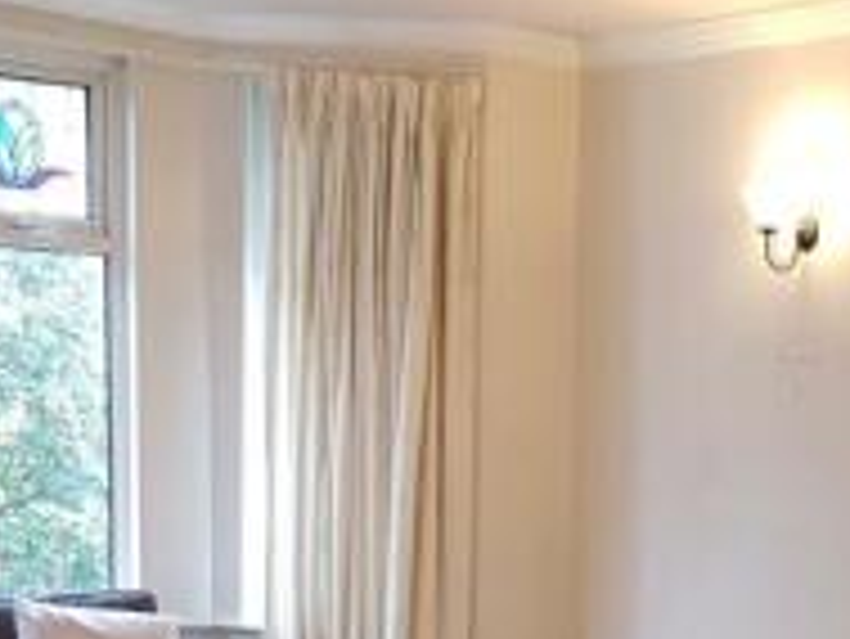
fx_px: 1966
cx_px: 821
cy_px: 853
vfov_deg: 17.2
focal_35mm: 80
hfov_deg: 23.5
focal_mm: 4.2
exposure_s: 1/50
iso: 200
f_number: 1.7
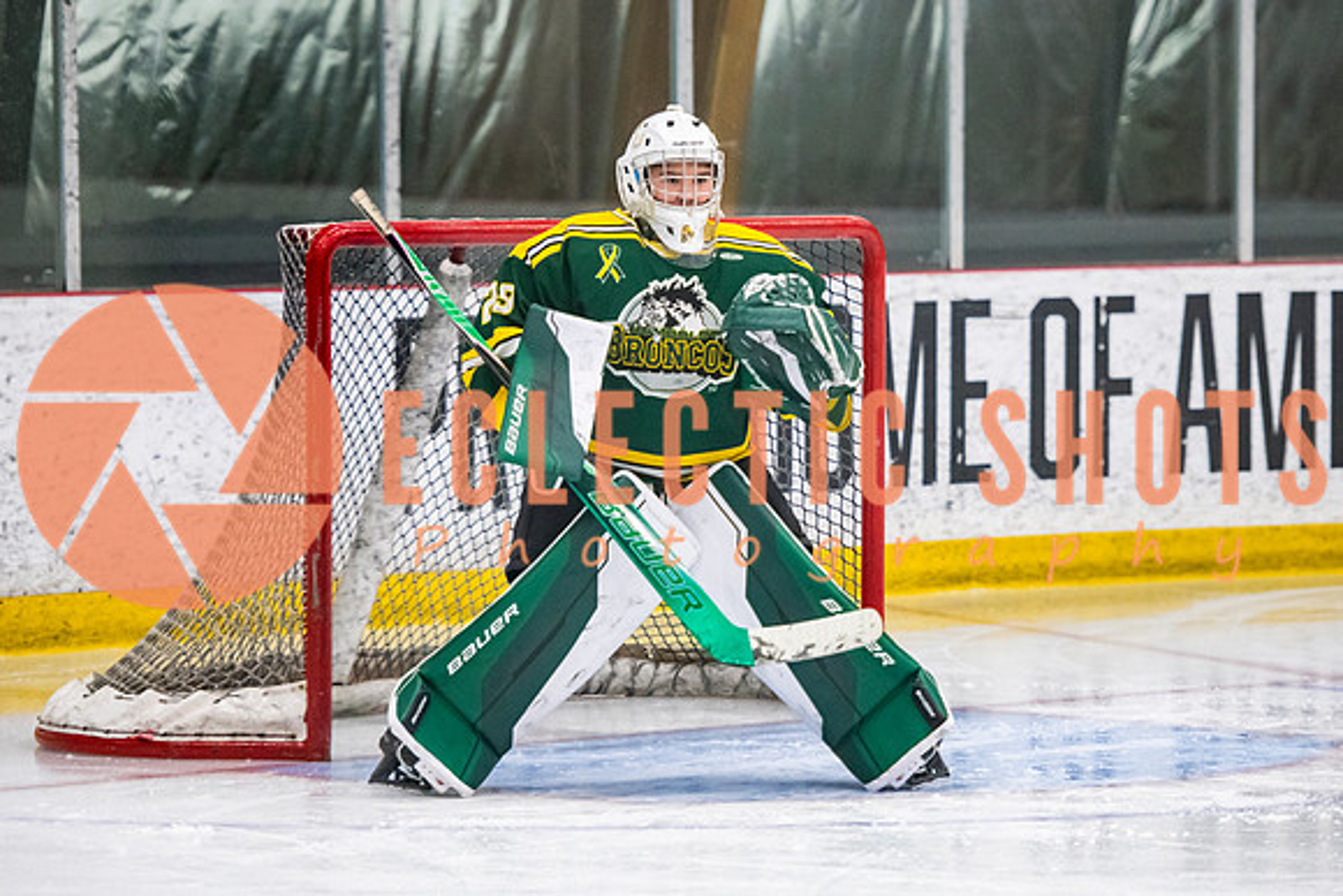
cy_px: 446
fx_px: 7934
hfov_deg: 9.7
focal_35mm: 213
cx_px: 672
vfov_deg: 6.5
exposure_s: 1/640
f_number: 3.2
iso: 3200
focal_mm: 155
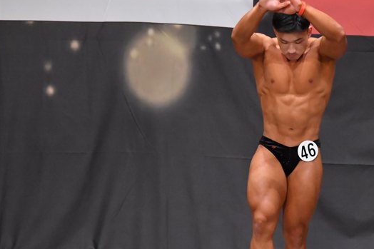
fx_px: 3687
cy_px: 159
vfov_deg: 3.9
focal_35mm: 355
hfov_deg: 5.8
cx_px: 270
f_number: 5.6
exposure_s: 1/400
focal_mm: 160
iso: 6400
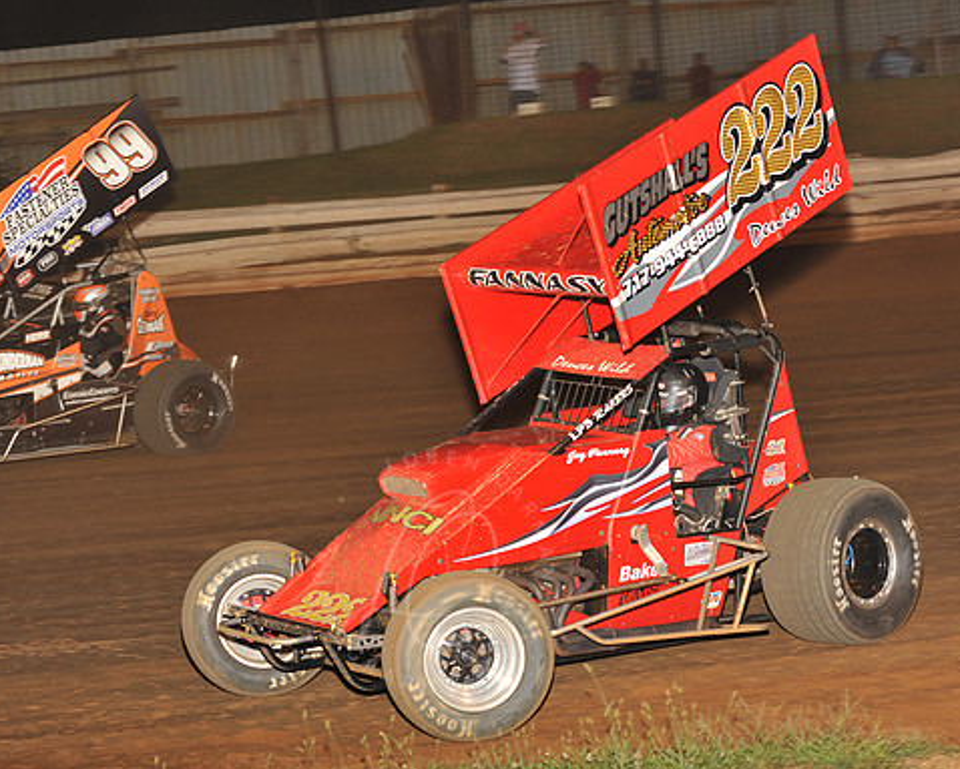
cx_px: 432
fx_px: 2587
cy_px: 386
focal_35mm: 91
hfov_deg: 21.0
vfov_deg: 16.9
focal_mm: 80
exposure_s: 1/320
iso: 1000
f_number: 6.3
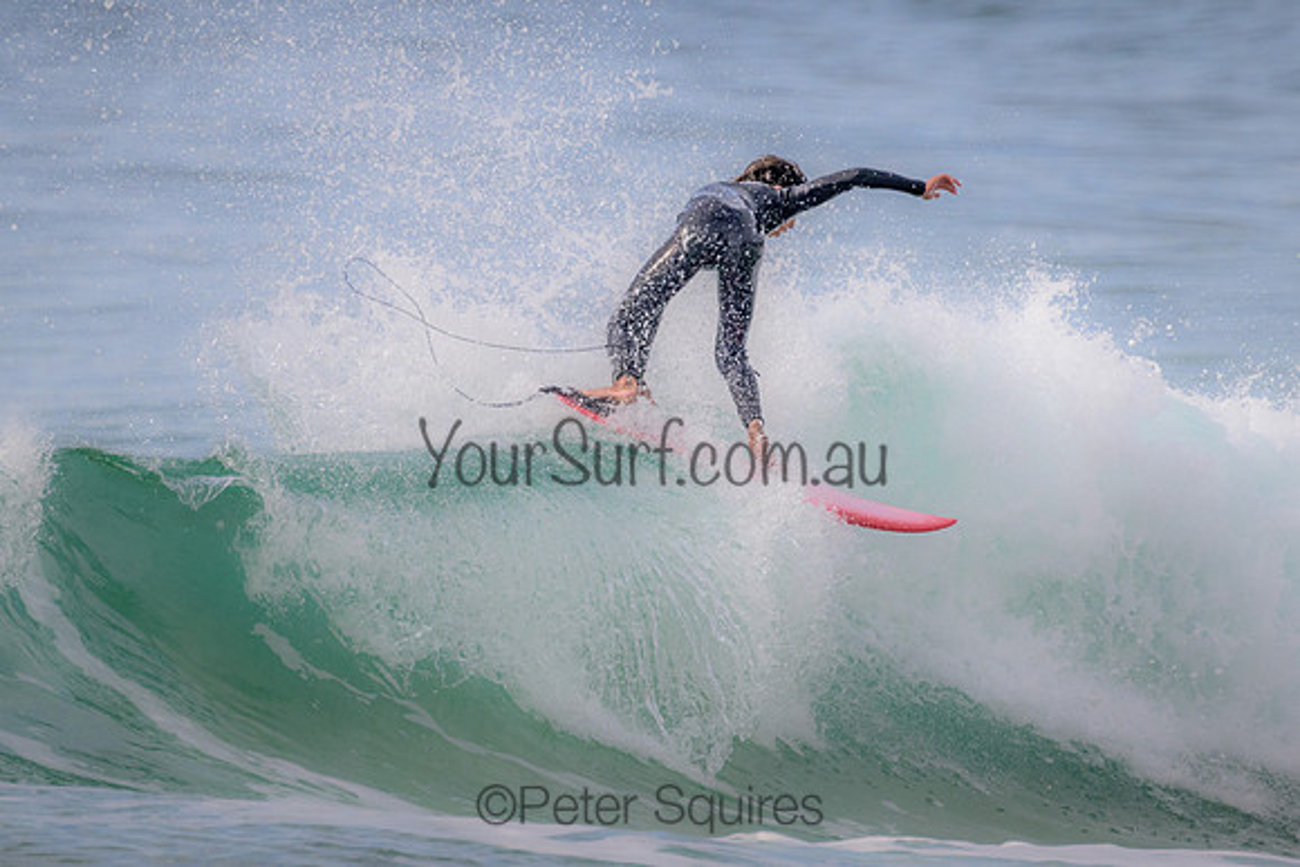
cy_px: 350
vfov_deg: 1.4
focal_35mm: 954
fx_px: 34438
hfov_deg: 2.2
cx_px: 695
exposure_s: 1/2000
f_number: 11
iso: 1800
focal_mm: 800
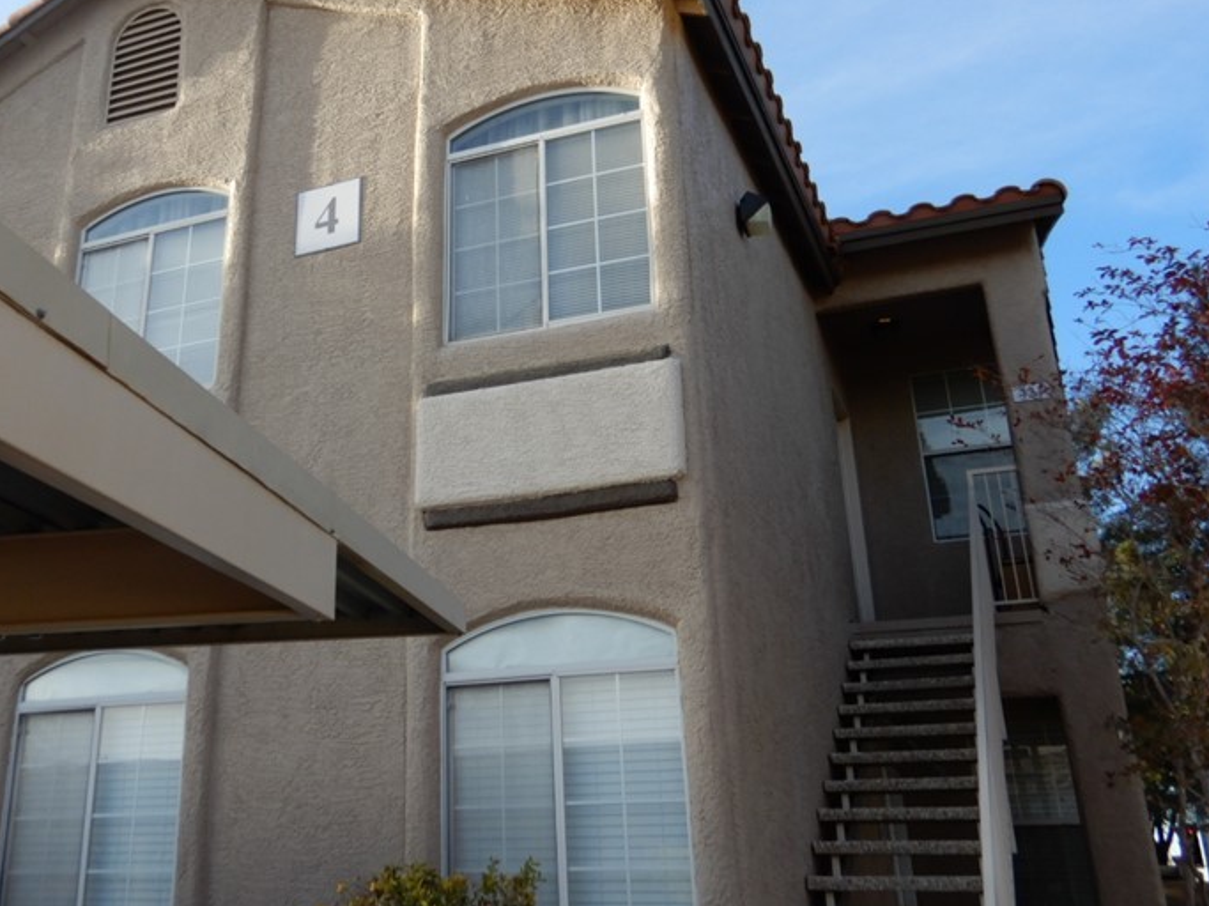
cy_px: 327
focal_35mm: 36
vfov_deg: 39.3
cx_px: 435
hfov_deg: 50.7
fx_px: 1257
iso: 80
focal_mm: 4.3
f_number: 3.4
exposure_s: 1/320
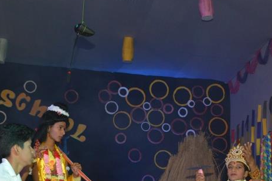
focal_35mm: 86
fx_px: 650
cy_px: 182
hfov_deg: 23.6
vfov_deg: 15.6
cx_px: 165
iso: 800
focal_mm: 26
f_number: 6.3
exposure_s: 1/80
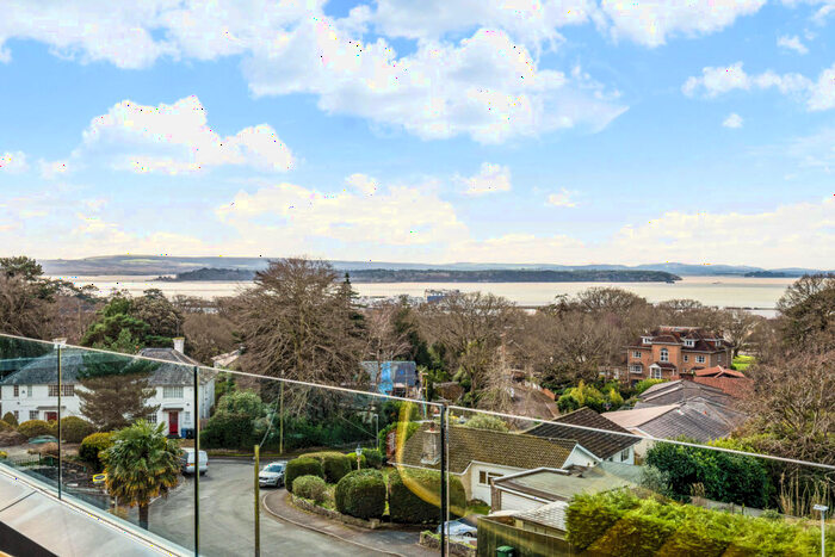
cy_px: 278
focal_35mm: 35
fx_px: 812
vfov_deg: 37.9
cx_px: 418
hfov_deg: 54.4
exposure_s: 1/250
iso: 250
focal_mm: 35
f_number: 11
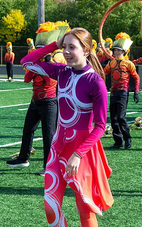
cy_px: 87
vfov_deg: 15.6
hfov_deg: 9.8
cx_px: 75
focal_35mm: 134
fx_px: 828
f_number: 10
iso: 1600
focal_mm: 70
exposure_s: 1/2500
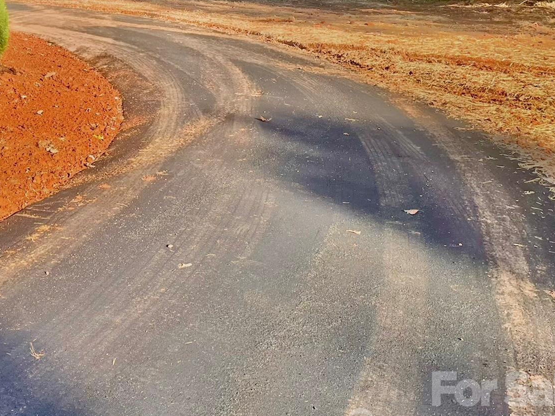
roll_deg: +1.1
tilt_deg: -20.3
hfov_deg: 37.6
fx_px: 770
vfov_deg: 29.6
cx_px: 79
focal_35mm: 48
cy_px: 86
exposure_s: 1/873
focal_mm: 5.7
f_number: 1.5
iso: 50
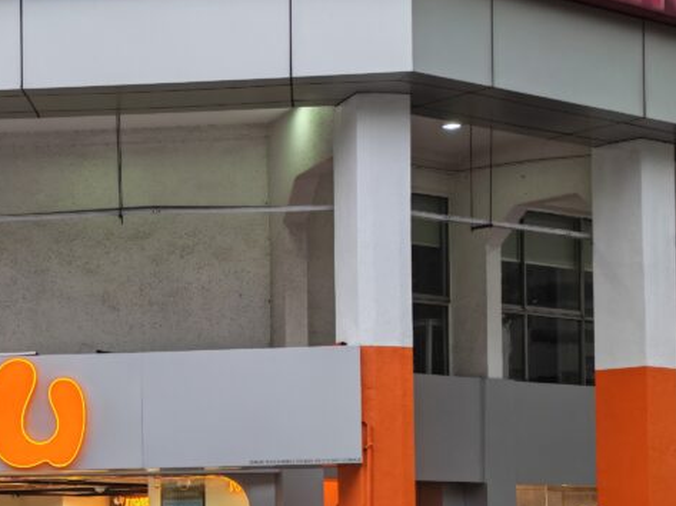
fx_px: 2029
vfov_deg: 14.1
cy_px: 445
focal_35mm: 104
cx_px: 59
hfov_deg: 18.6
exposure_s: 1/110
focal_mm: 6.12
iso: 320
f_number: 1.9
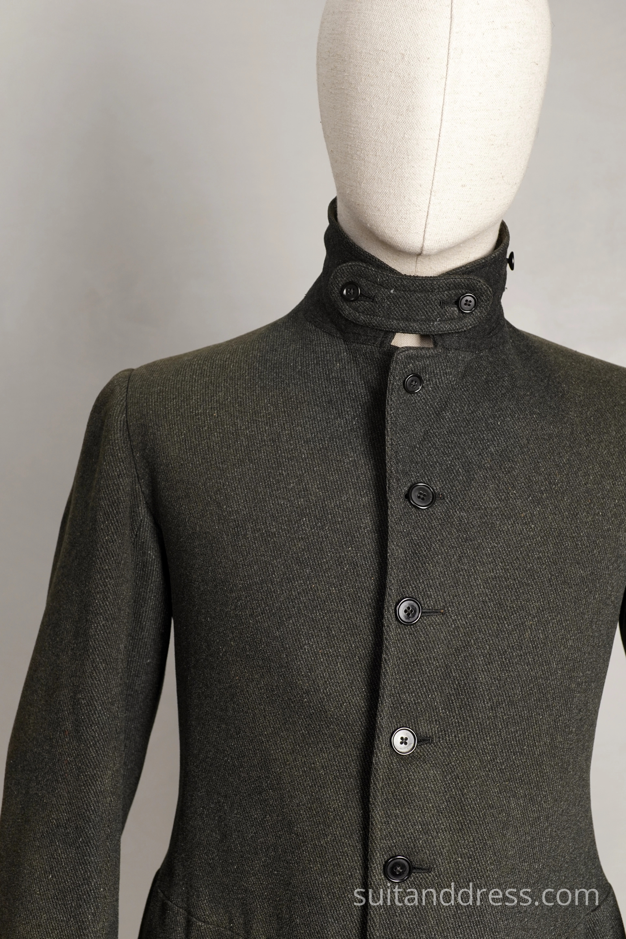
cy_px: 470
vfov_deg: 41.1
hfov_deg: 28.1
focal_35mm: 48
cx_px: 313
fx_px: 1252
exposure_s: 1/40
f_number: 5
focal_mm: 32
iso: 320
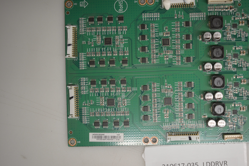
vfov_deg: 27.0
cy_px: 94
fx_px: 346
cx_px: 159
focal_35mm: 50
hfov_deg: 39.3
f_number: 4.5
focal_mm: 26
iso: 400
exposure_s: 1/80
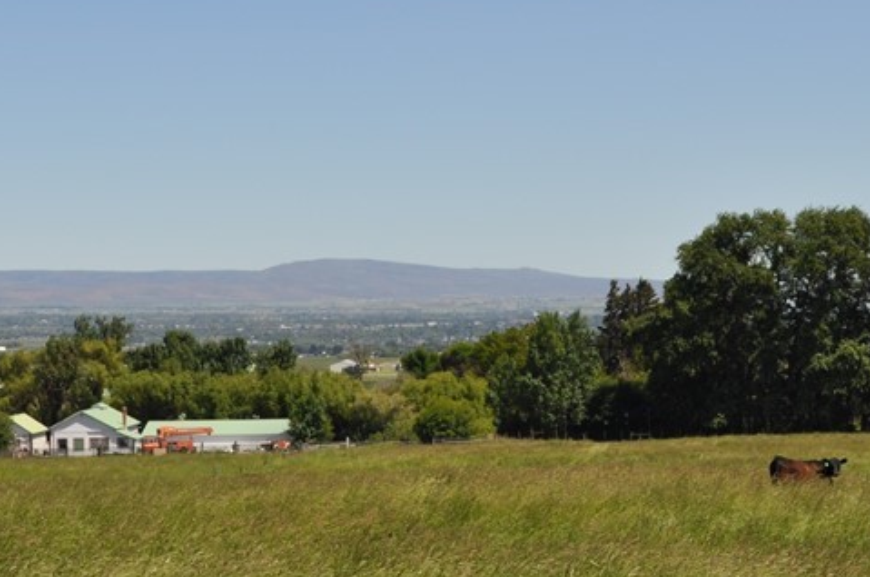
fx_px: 2631
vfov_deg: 12.5
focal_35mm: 109
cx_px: 512
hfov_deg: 18.8
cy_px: 281
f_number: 10
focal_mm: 32
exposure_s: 1/400
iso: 200
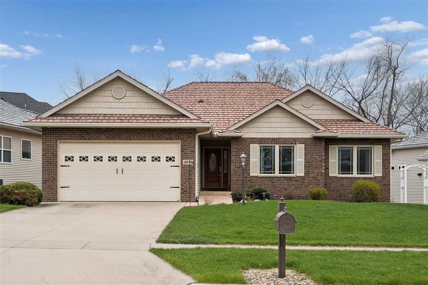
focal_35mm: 51
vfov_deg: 26.5
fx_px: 606
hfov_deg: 38.9
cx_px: 214
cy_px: 142
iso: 400
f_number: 9
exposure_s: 1/800
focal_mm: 34
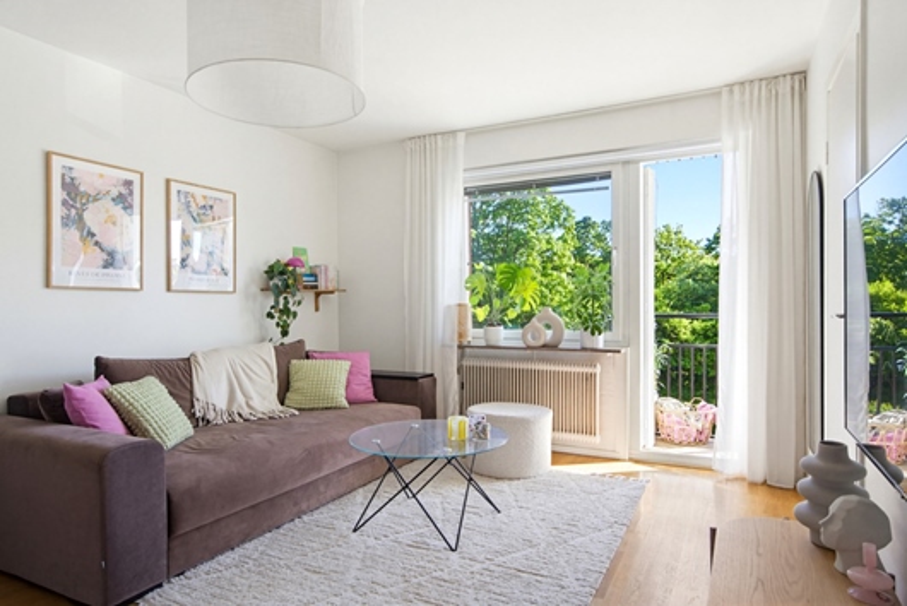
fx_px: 529
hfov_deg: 81.2
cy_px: 303
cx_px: 454
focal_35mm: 21
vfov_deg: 59.6
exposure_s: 1/10
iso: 200
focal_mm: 21
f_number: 8
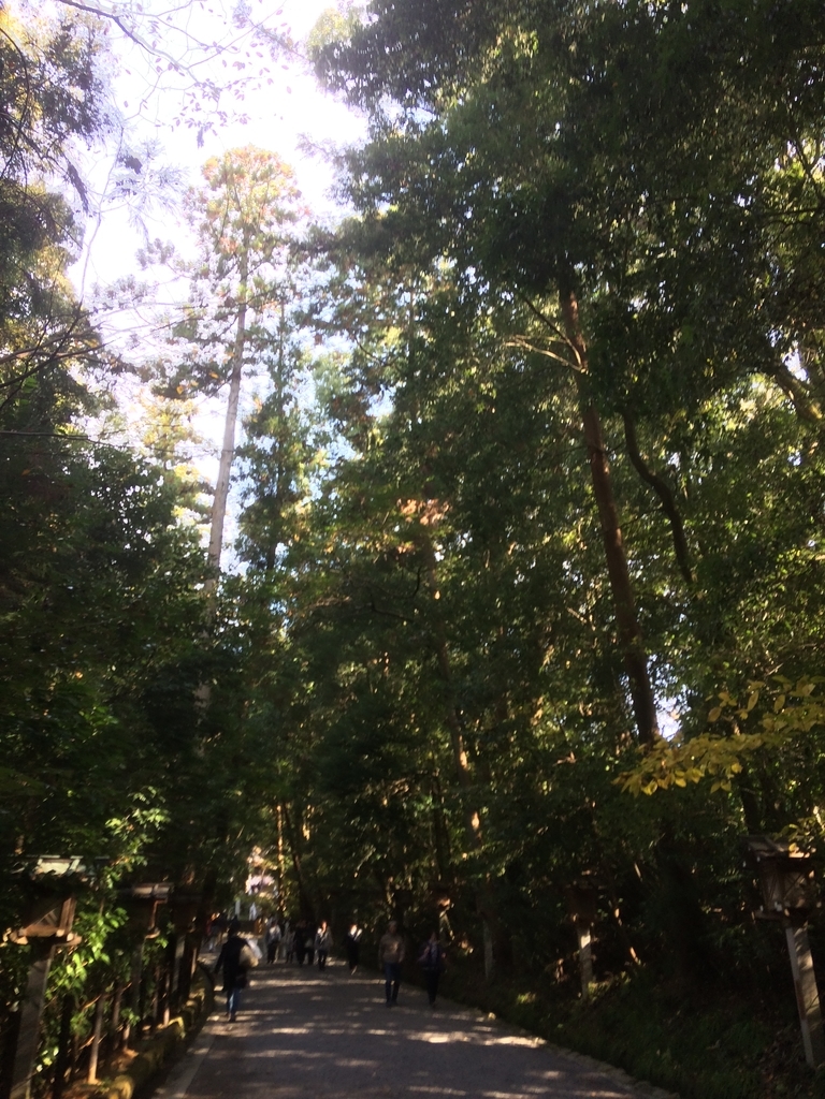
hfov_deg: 48.2
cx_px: 412
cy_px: 550
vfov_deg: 61.7
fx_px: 922
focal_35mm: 29
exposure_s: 1/120
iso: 64
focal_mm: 4.15
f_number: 2.2
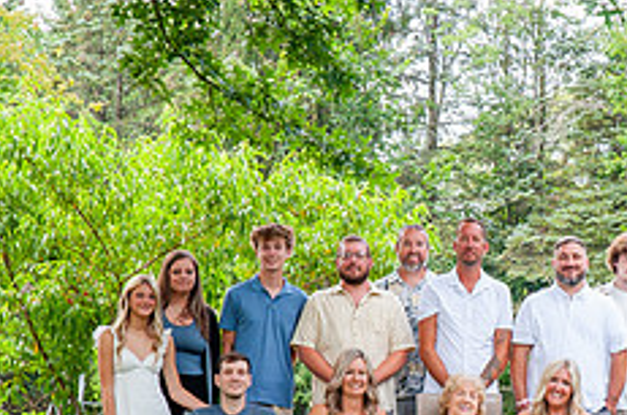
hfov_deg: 12.3
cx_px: 529
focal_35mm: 166
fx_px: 2885
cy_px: 320
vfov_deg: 8.2
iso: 800
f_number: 14
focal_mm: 66
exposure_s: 1/100
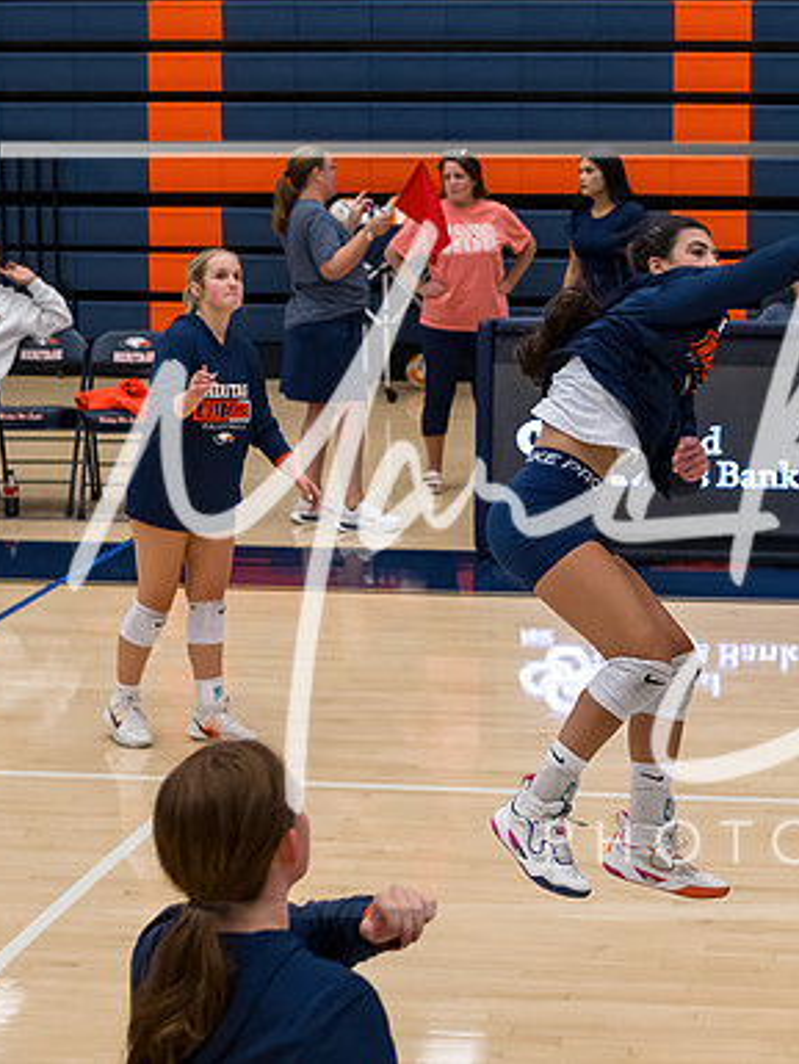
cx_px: 712
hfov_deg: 13.2
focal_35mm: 111
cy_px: 379
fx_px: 3414
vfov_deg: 17.7
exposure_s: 1/1000
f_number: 2.8
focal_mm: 44
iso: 2000
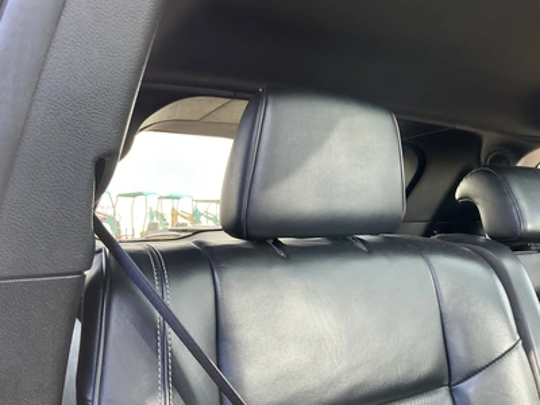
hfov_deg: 63.4
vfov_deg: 49.7
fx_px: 437
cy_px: 202
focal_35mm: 28
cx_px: 270
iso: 64
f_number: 1.8
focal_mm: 3
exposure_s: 1/103
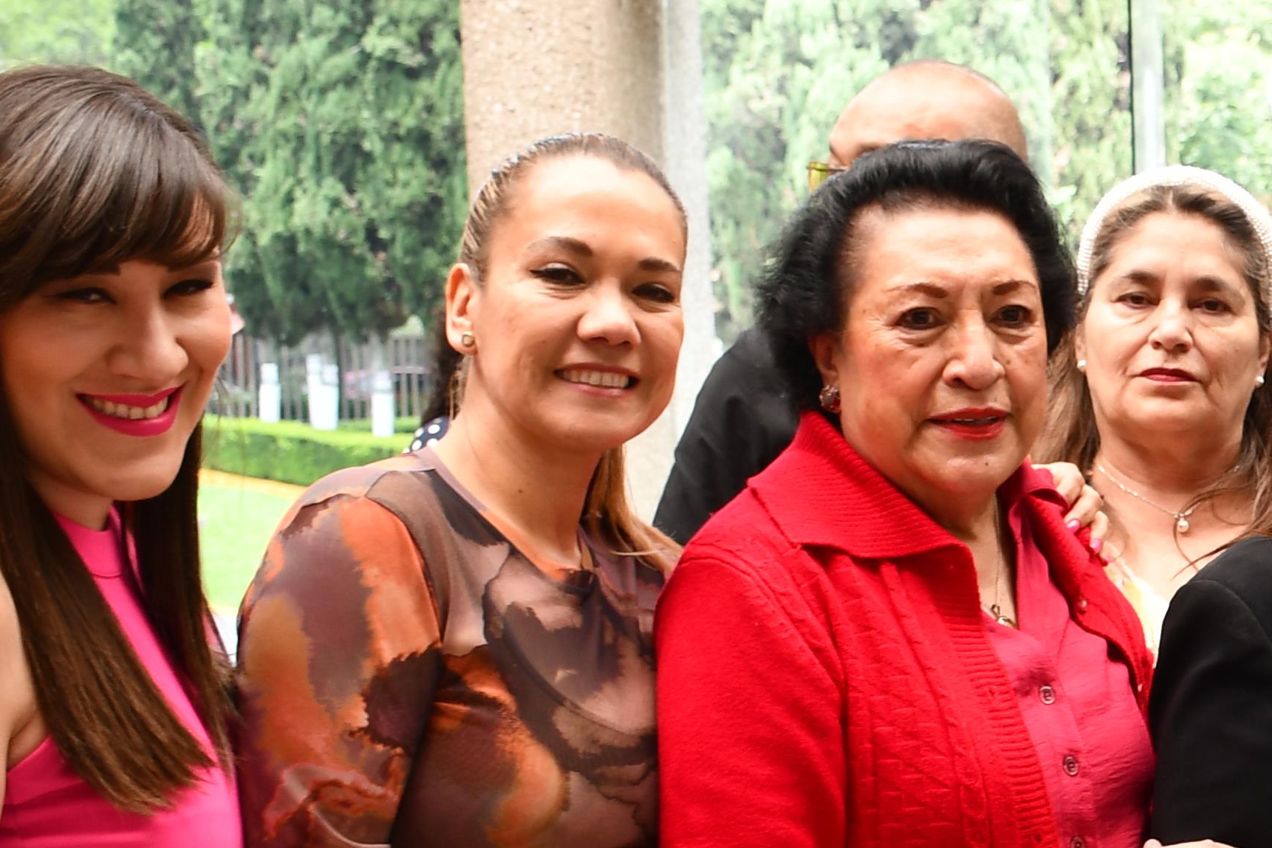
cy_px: 711
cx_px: 1681
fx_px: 3427
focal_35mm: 97
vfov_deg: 14.0
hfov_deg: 19.3
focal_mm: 20
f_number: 4.8
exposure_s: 1/90
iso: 200
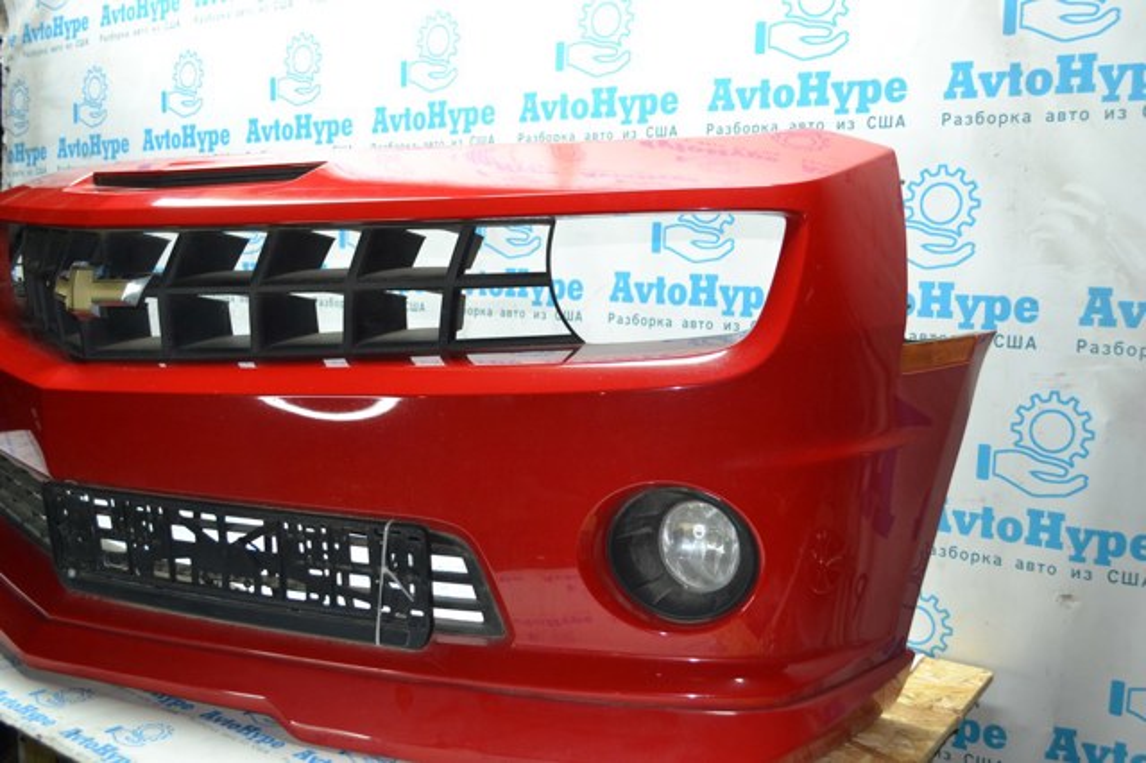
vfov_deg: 39.9
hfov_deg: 57.2
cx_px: 573
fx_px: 1050
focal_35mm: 33
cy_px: 382
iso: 560
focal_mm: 22
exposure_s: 1/60
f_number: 4
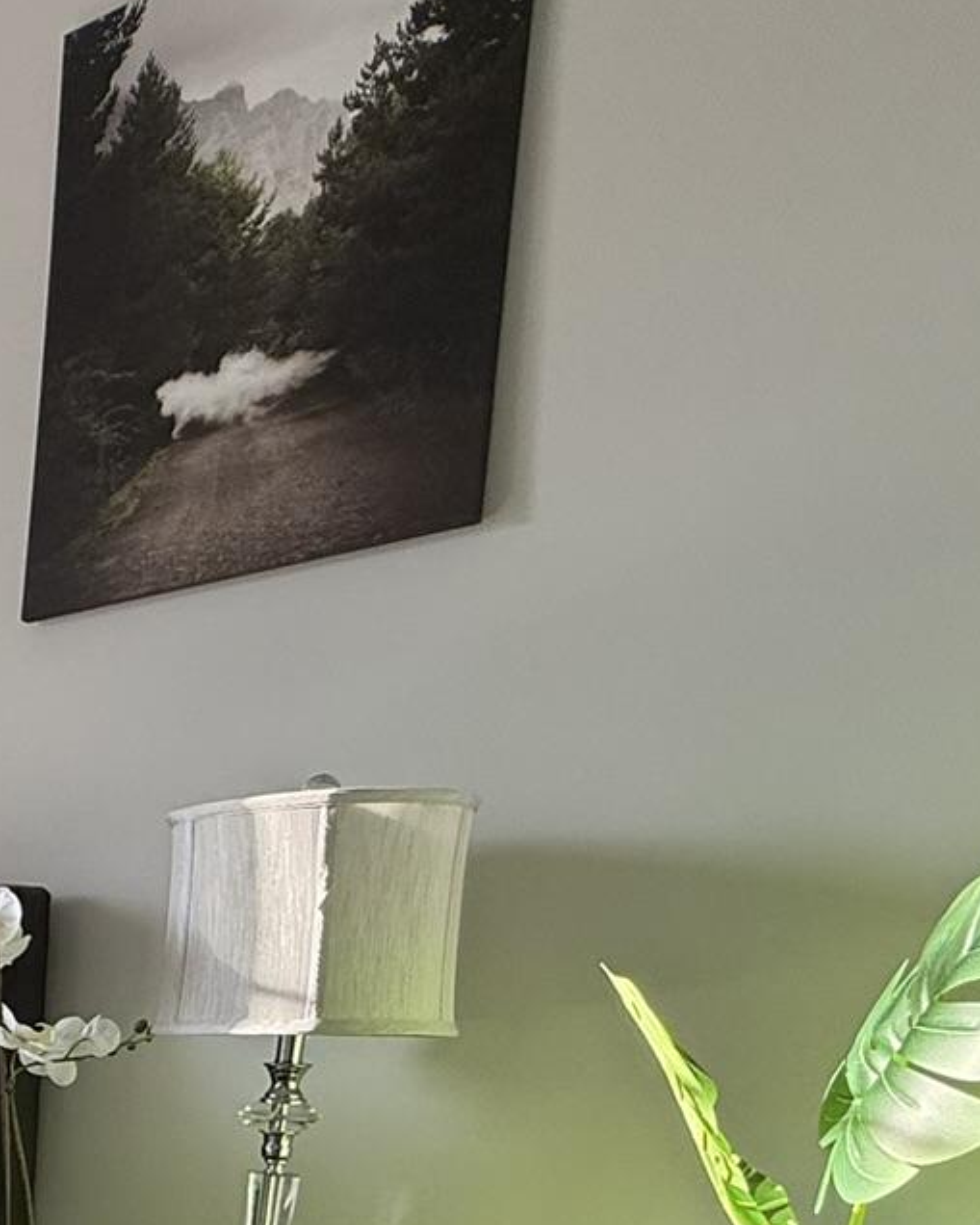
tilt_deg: -7.5
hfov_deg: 24.1
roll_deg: -0.7
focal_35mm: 44
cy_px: 1277
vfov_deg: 36.8
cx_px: -599
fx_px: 1595
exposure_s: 1/99
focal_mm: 2.22
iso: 80
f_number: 2.2
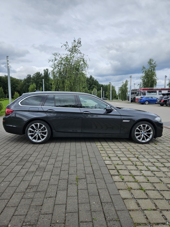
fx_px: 151
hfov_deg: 58.9
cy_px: 114
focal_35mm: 23
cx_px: 85
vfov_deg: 73.9
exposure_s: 1/2186
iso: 25
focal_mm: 5.4
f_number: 1.8
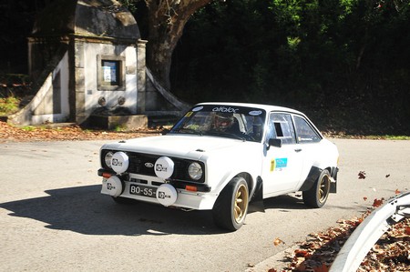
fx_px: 717
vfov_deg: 21.5
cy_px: 136
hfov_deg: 31.9
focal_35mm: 63
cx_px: 205
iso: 400
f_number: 5.6
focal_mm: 42
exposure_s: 1/800
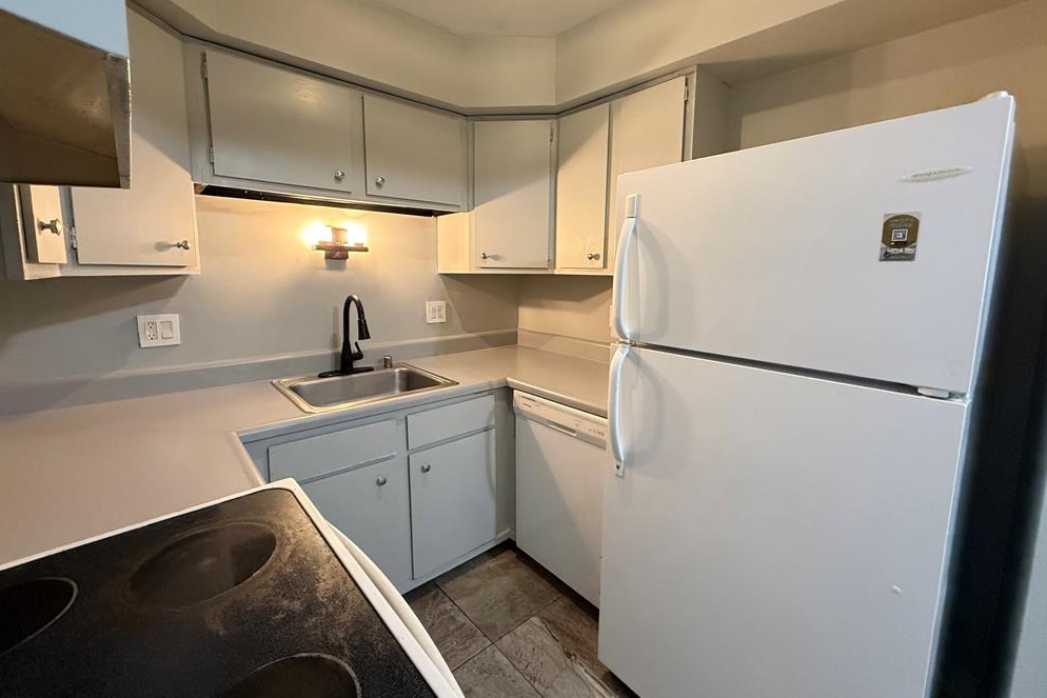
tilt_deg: -7.3
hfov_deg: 100.4
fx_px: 436
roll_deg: -0.6
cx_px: 516
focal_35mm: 15
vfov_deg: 77.3
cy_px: 326
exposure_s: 1/60
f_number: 2.2
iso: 640
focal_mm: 2.22
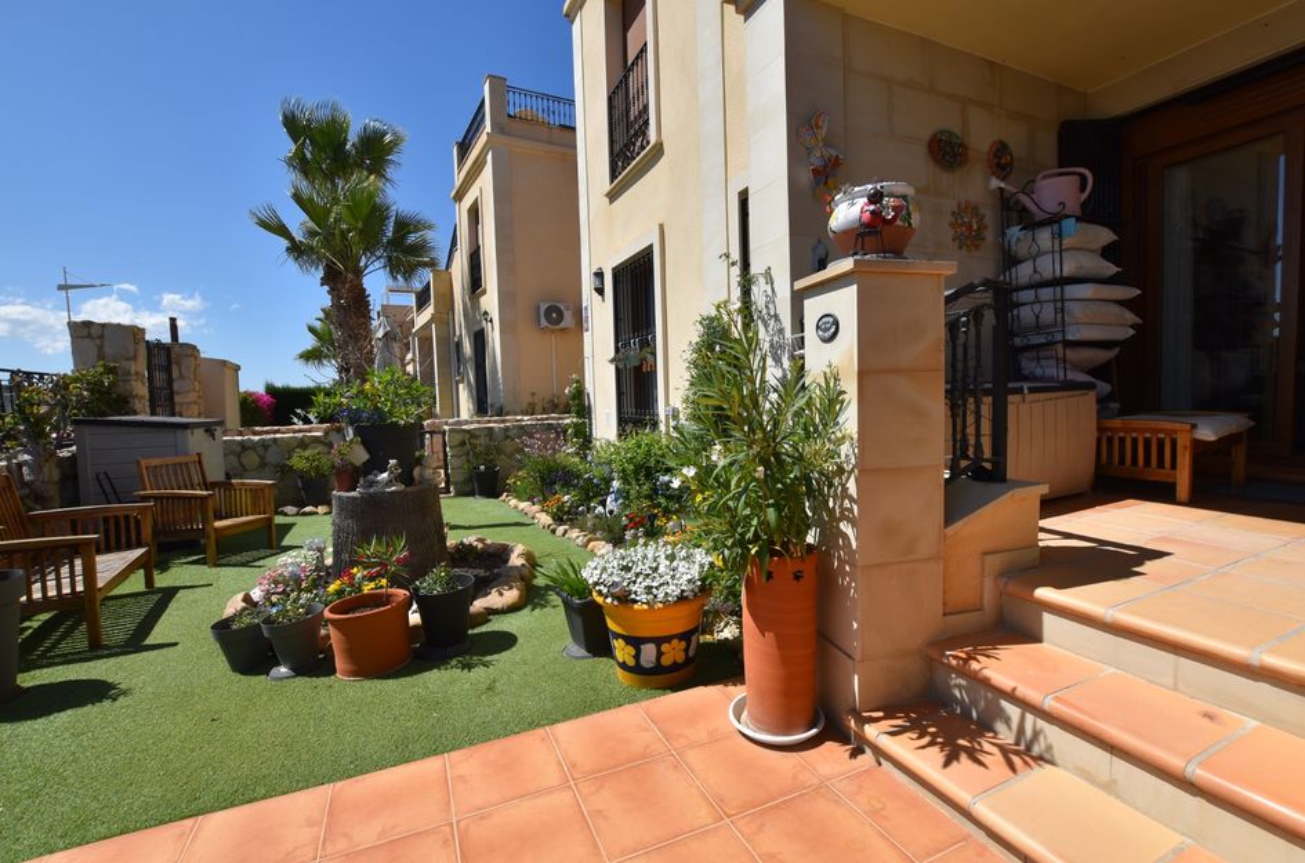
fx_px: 542
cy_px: 432
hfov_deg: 100.5
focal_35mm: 15
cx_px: 652
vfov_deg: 77.0
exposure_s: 1/640
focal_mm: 10
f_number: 8
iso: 200
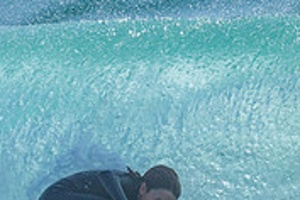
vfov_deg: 0.4
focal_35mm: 3588
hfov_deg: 0.6
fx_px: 29898
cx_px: 169
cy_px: 167
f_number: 6.3
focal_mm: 800
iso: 220
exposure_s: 1/2000
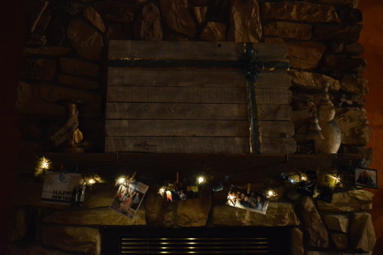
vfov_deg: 39.9
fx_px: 351
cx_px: 192
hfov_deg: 57.3
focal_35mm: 33
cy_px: 128
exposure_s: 1/13
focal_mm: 22
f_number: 3.8
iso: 3200
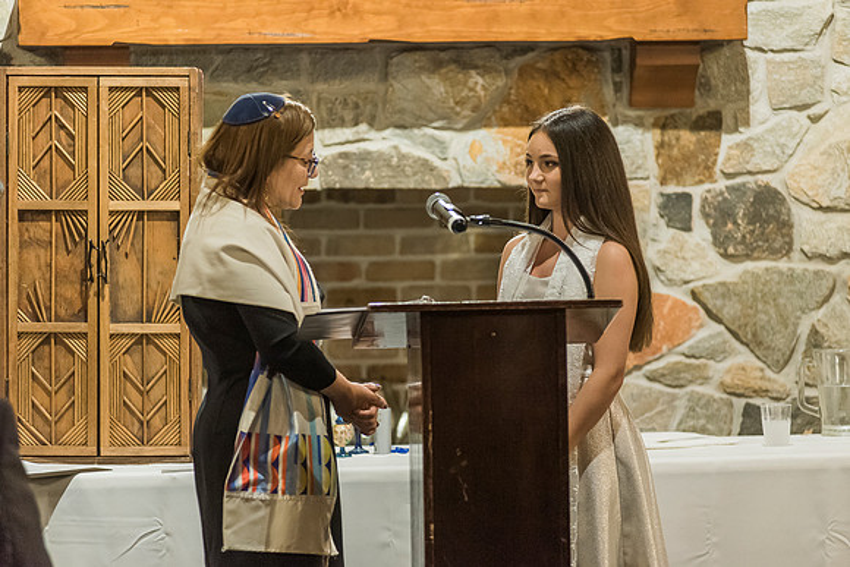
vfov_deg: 7.2
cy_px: 281
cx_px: 434
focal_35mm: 191
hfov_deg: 10.8
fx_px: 4502
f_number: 3.2
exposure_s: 1/100
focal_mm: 185
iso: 4500
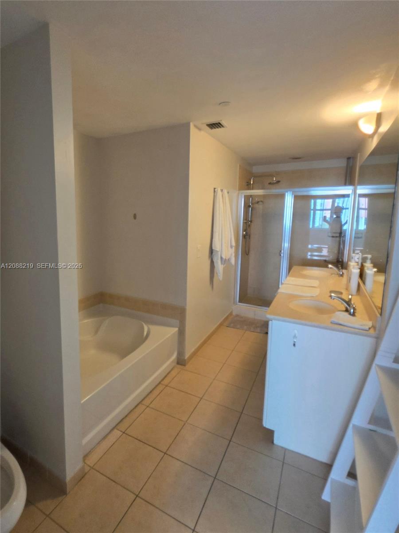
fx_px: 200
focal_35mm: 13
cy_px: 266
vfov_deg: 106.2
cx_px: 200
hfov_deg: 89.9
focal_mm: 2.2
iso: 320
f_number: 1.9
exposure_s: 1/60.2
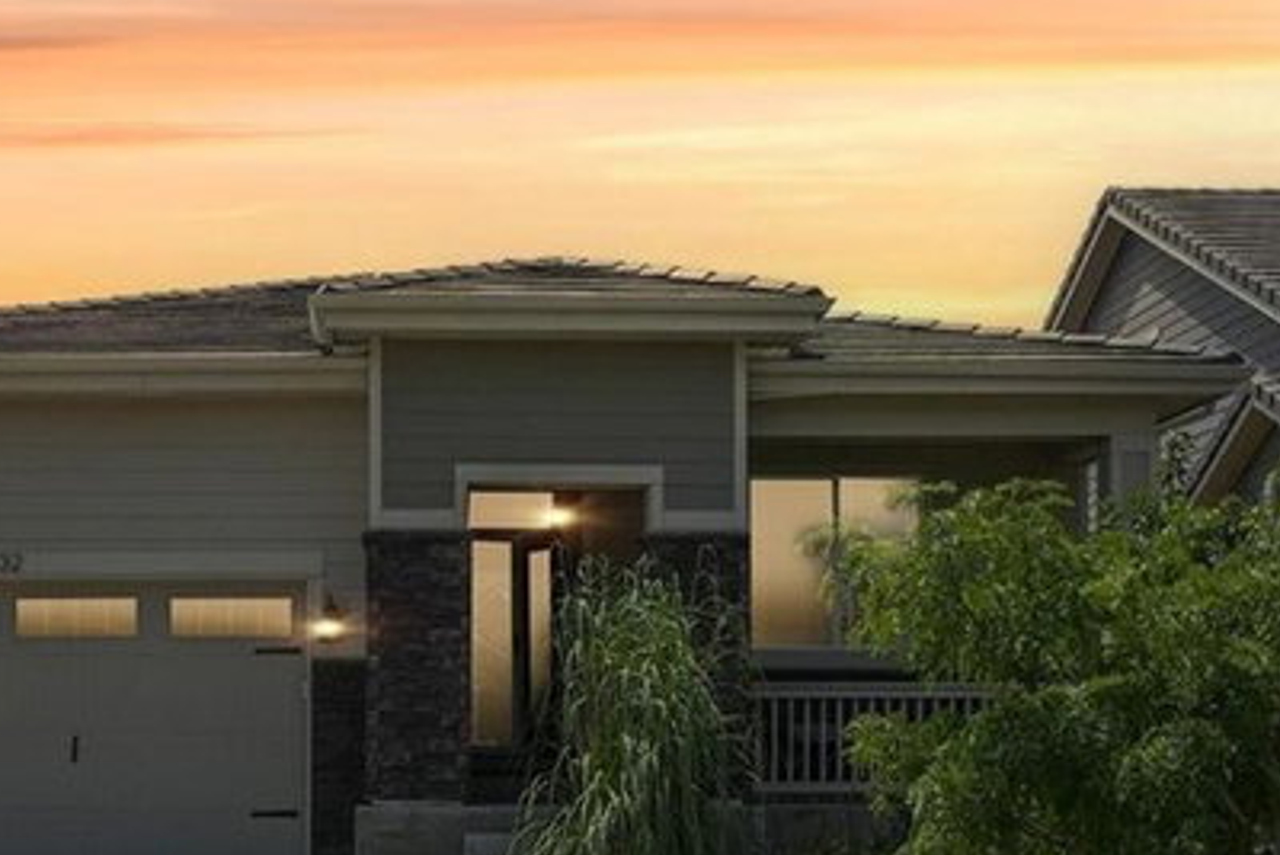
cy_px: 737
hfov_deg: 36.3
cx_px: 384
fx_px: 1921
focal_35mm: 54
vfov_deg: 24.5
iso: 400
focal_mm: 12
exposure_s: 1/2000
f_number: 8
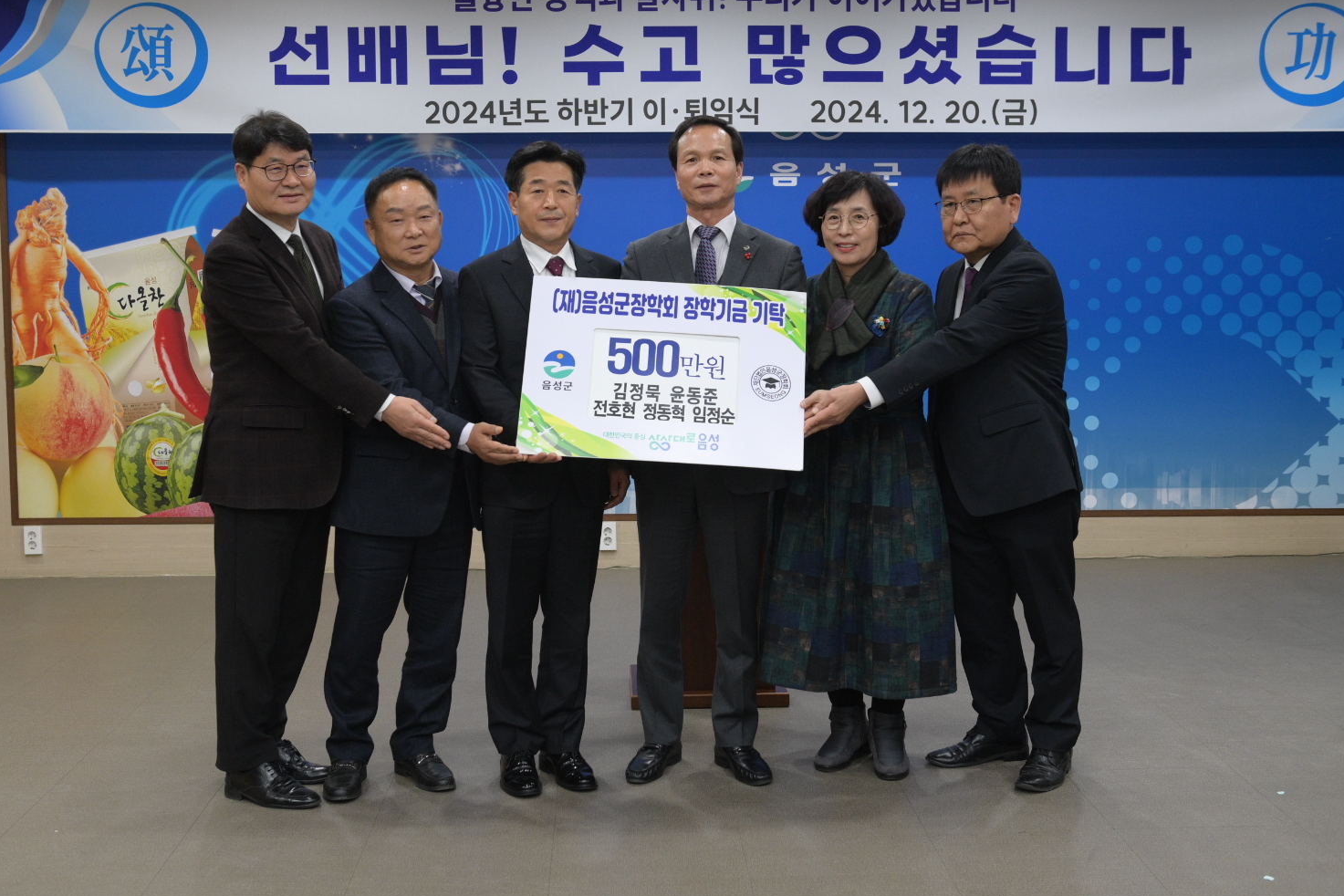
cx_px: 648
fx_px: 1643
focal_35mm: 44
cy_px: 416
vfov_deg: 30.5
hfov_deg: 44.5
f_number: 4.5
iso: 2500
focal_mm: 40
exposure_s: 1/250
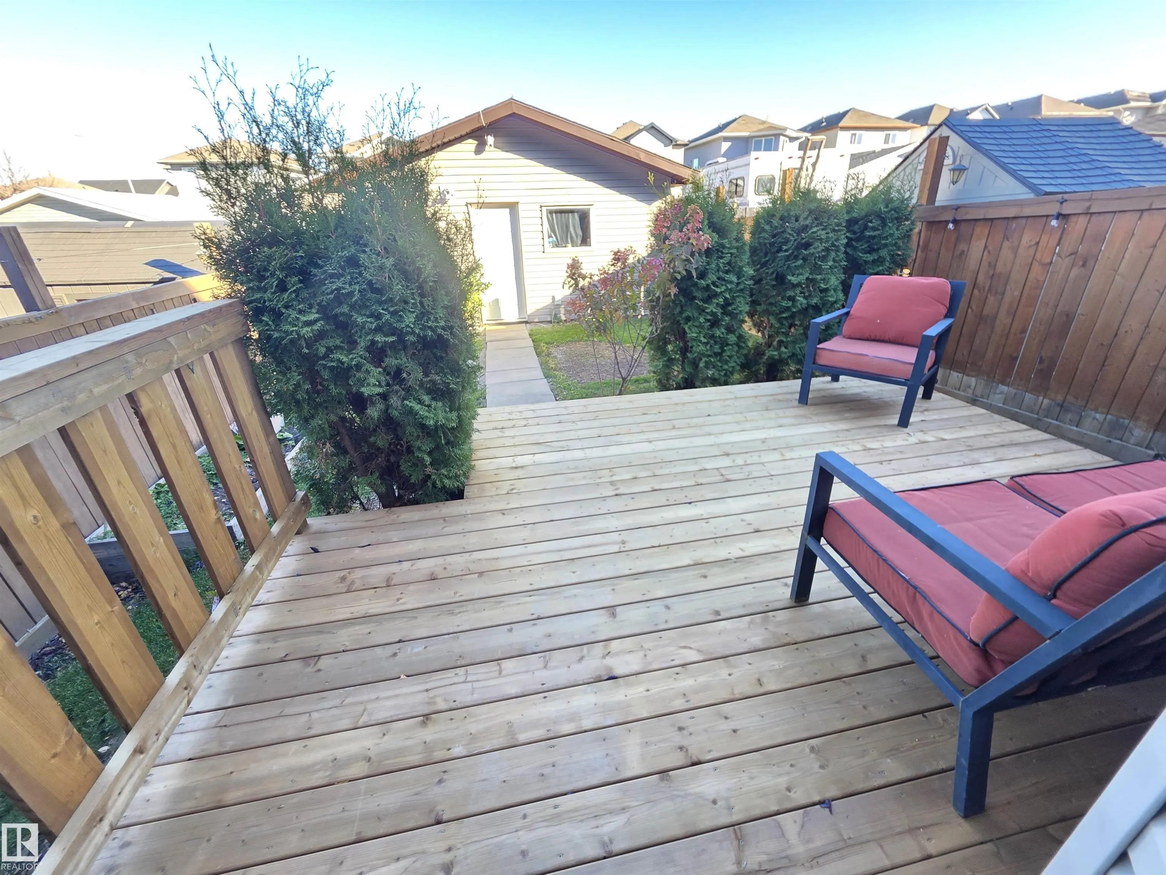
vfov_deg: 89.9
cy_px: 438
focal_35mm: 13
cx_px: 583
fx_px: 438
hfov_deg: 106.2
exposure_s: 1/120
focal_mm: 2.2
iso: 64
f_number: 1.9
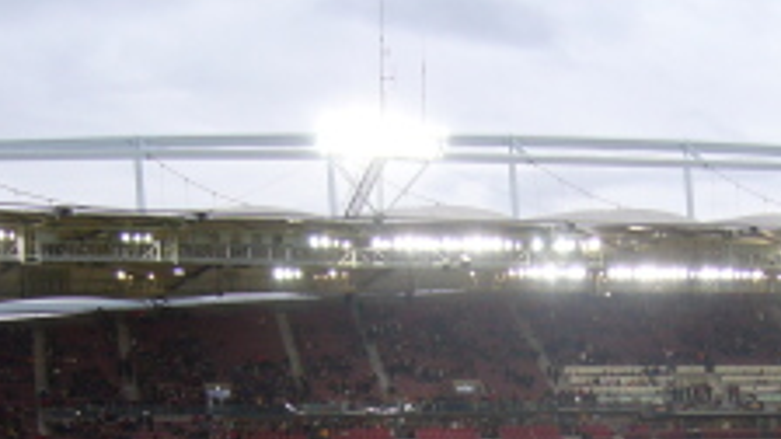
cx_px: 516
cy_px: 476
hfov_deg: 24.9
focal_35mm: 85
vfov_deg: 13.9
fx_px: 1760
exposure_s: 1/80
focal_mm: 5.8
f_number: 2.8
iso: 80
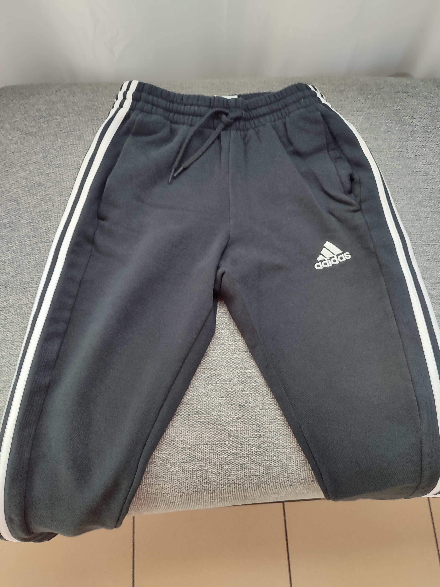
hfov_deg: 54.9
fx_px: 424
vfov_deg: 69.4
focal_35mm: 25
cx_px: 220
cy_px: 294
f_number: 1.89
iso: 249
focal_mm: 5.95
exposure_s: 1/25
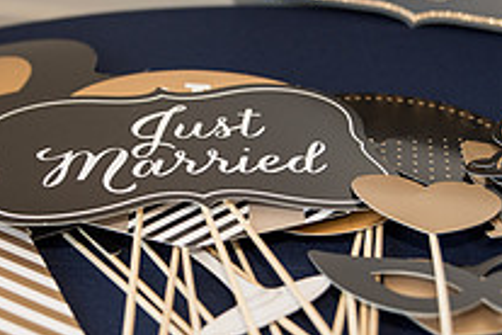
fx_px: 1213
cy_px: 227
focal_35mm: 87
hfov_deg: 23.3
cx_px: 192
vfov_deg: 15.7
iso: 400
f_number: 2.8
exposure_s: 1/100
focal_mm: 31
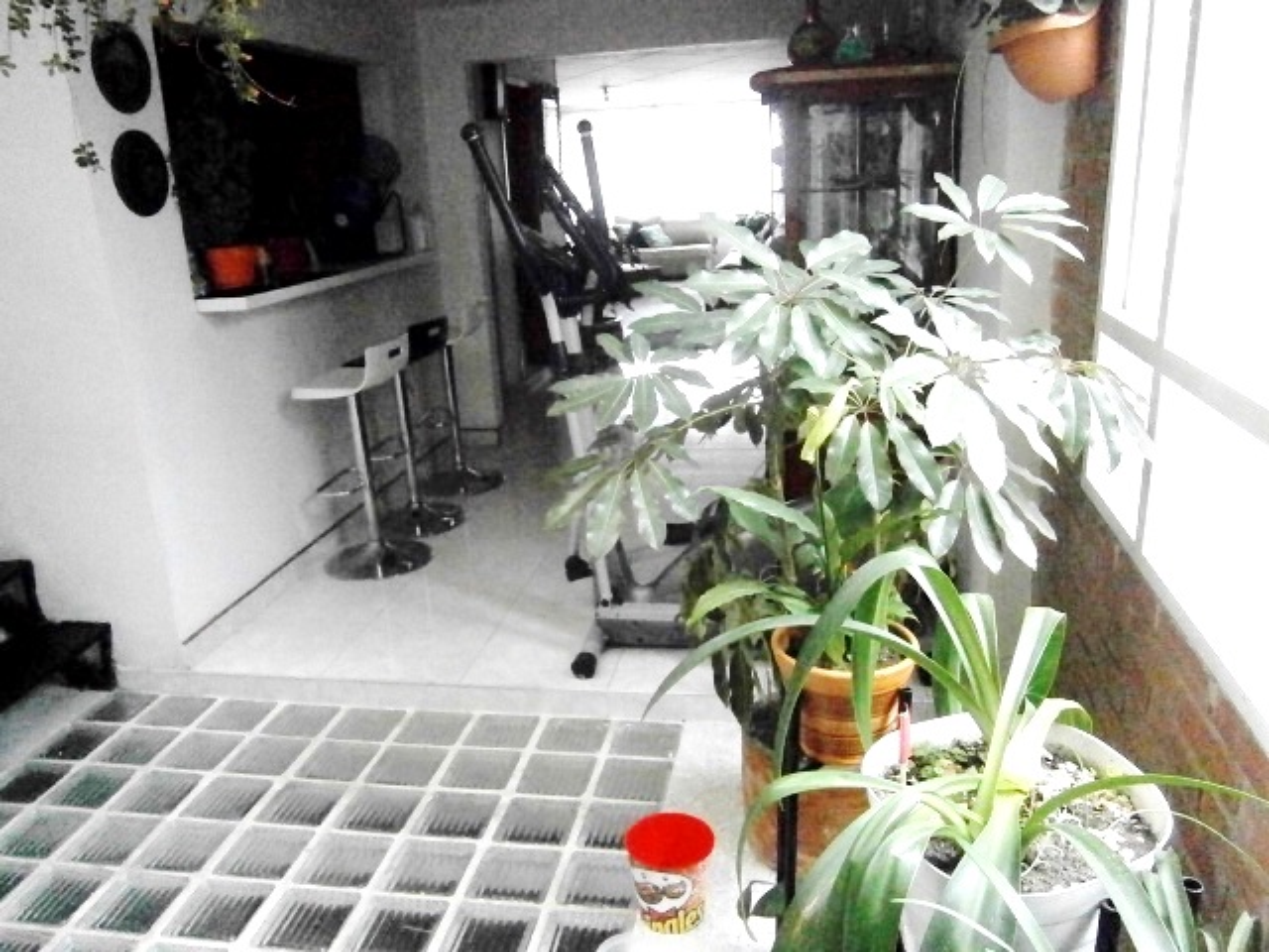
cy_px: 476
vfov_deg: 53.1
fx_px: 953
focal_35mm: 26
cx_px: 634
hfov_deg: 67.3
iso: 1600
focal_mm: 4.7
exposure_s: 1/400
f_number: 2.8
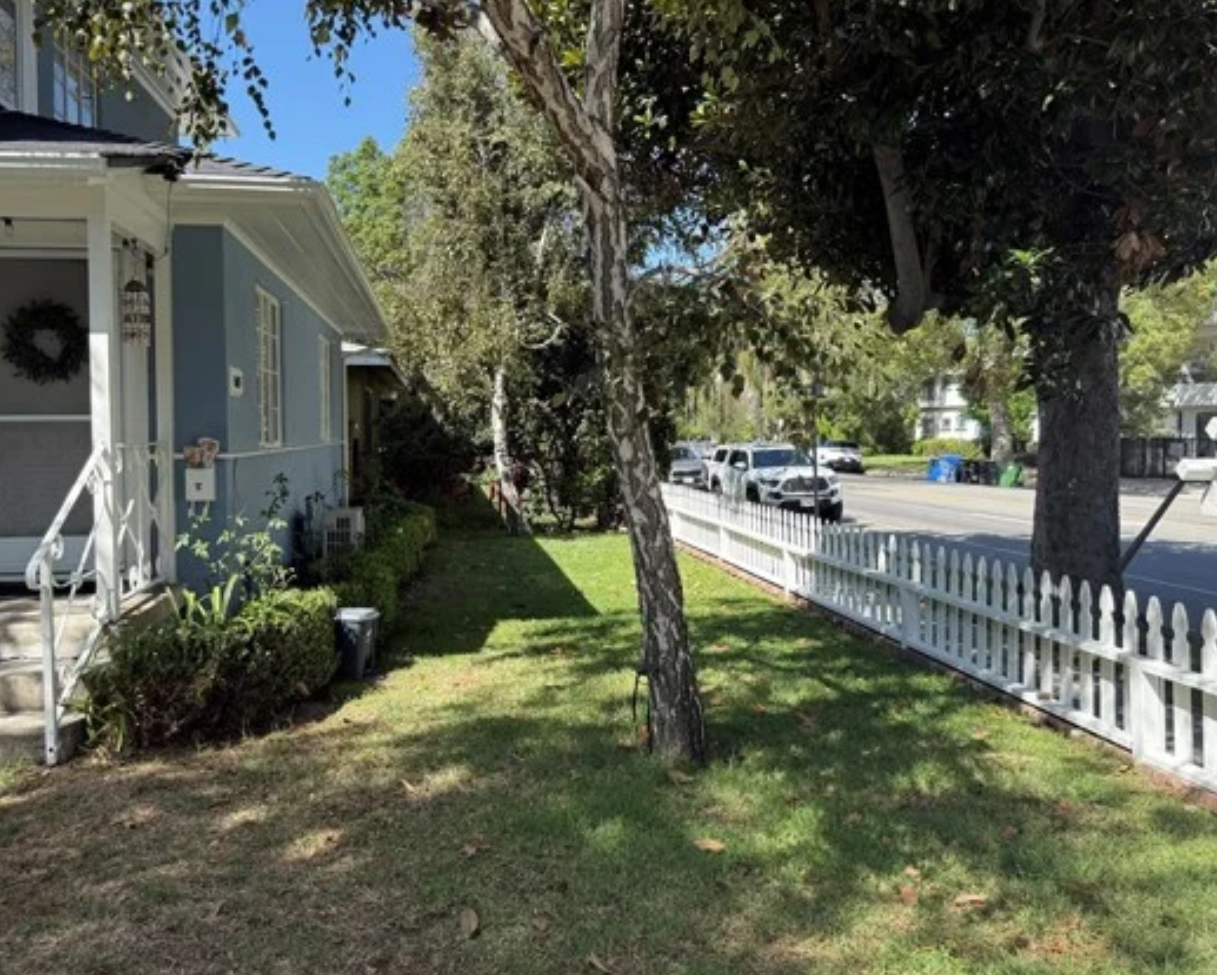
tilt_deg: -2.2
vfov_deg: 50.0
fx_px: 1045
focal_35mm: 29
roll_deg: +0.3
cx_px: 560
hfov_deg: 60.3
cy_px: 478
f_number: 1.78
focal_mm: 6.76
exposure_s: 1/1618
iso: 100
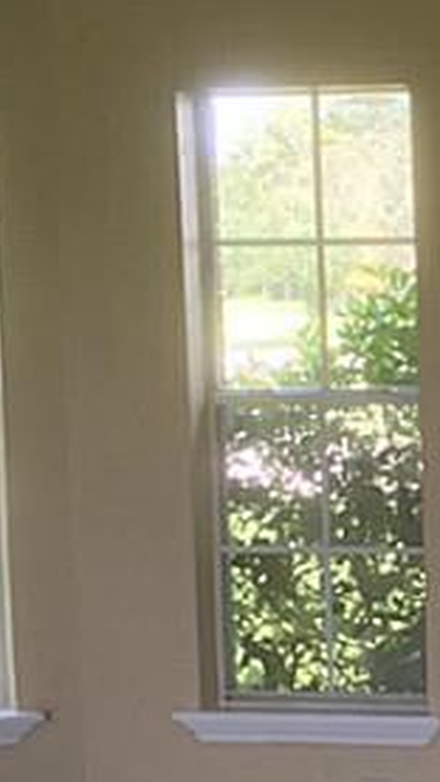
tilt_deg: -5.5
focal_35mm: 117
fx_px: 2425
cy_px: 517
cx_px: 826
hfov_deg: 9.8
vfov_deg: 18.3
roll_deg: +0.2
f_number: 2.2
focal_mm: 4.15
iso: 32
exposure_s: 1/40
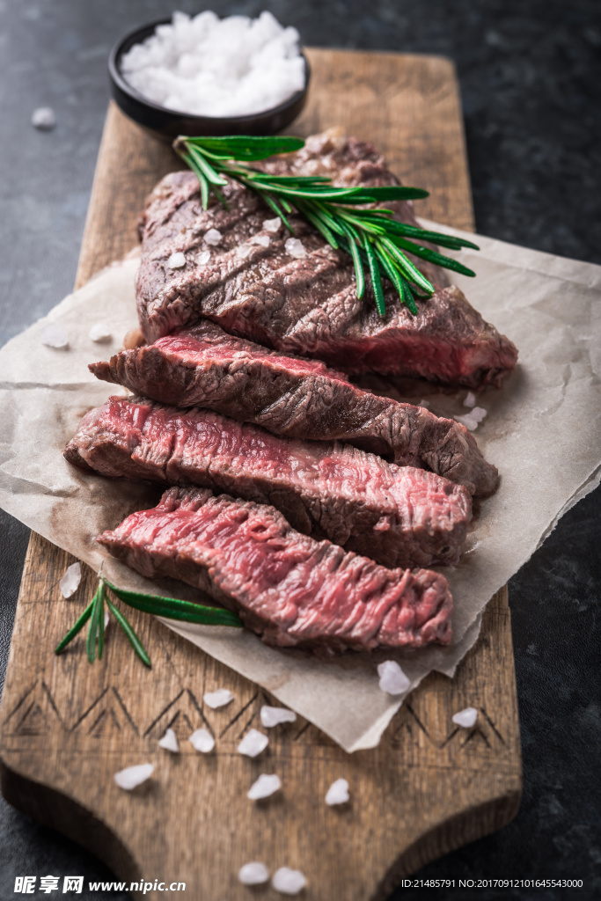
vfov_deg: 33.4
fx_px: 1502
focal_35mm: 60
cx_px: 300
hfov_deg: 22.6
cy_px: 450
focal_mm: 60
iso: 100
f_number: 8
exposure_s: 1/200
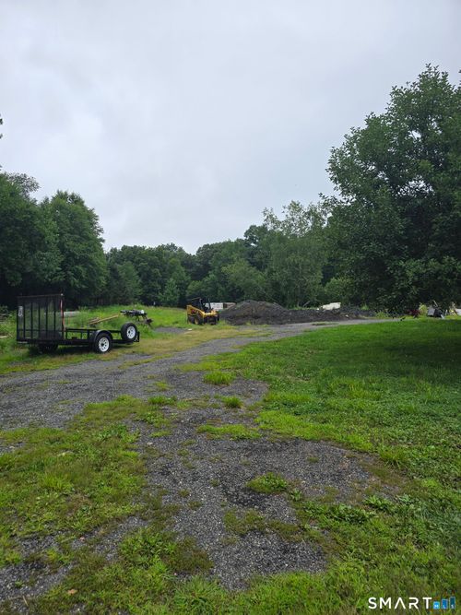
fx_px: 409
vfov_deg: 73.9
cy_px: 308
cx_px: 230
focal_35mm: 23
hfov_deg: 58.9
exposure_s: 1/369
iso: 12
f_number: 1.7
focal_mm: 6.3
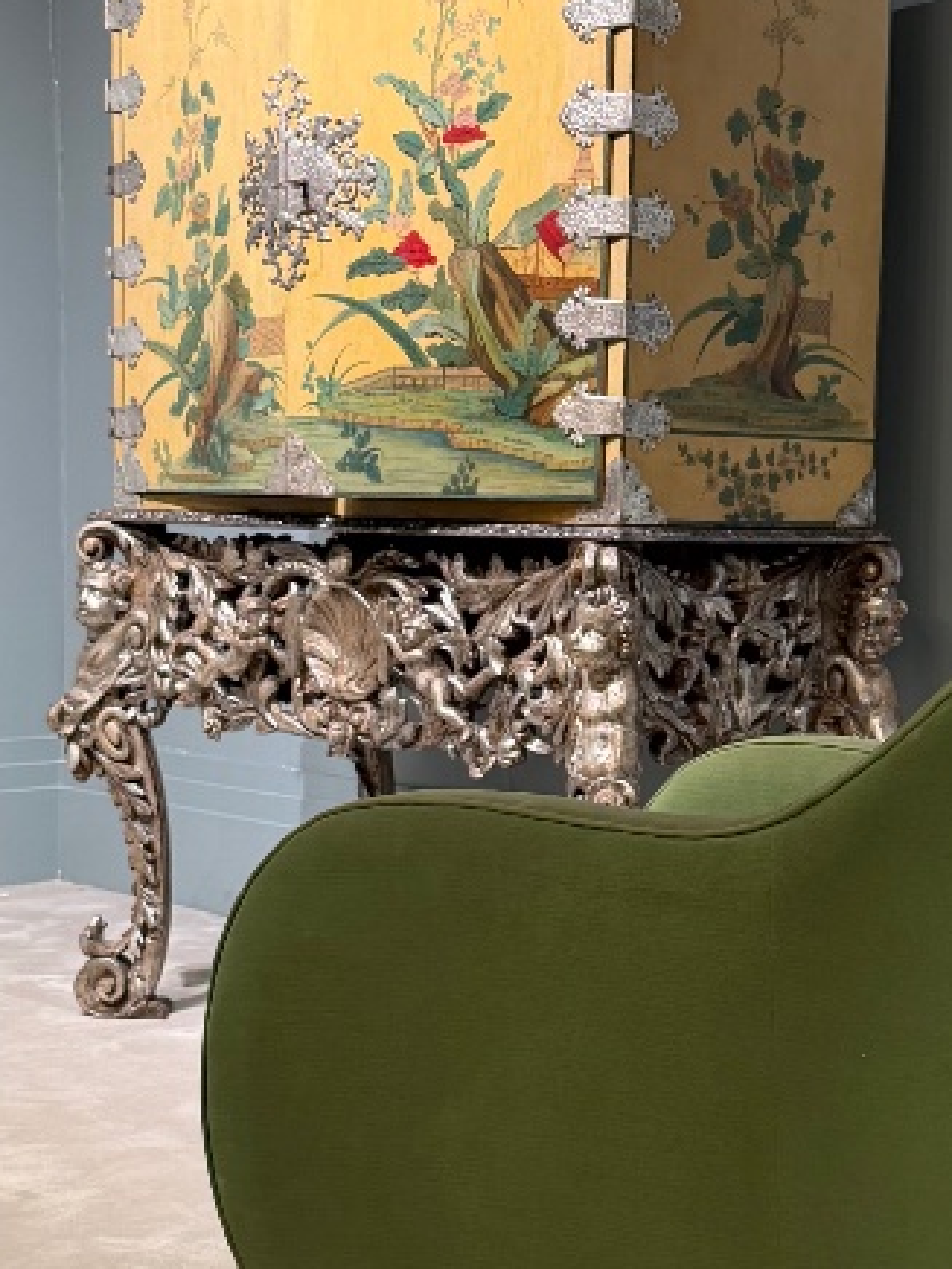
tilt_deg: -4.9
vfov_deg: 29.4
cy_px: 710
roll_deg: -1.4
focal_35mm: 66
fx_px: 2420
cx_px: 675
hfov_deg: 22.1
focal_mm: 6.76
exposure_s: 1/100
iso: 200
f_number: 1.78
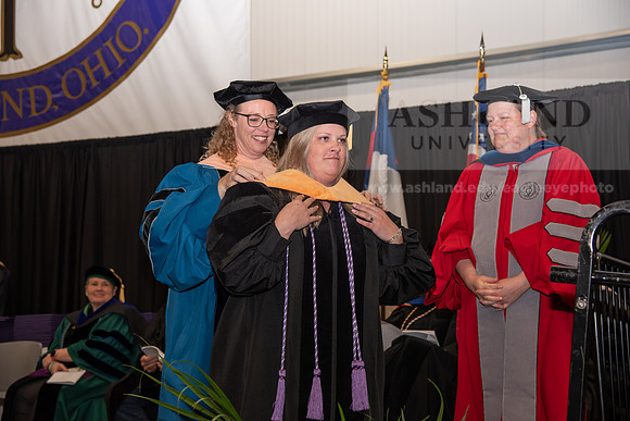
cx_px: 315
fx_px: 1085
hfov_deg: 32.4
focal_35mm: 62
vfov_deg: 21.9
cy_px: 210
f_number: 5
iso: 800
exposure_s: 1/125
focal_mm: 62
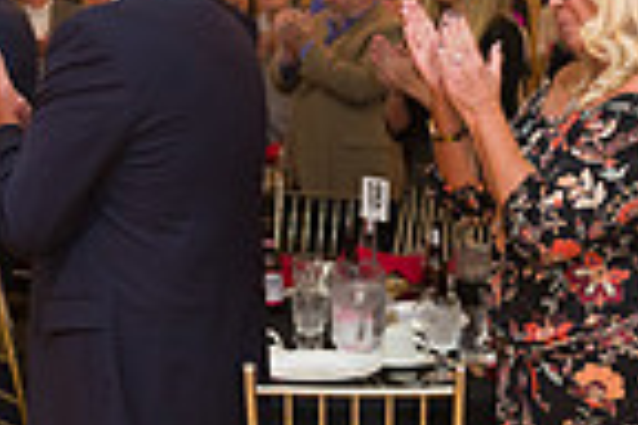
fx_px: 1861
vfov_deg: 12.9
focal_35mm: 105
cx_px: 133
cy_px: 42
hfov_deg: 19.3
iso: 1000
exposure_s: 1/125
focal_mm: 26
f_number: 3.2
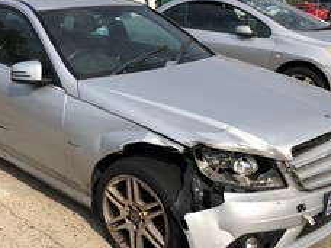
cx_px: 132
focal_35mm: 43
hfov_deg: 43.6
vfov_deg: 33.6
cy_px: 125
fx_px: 411
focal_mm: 4
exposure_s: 1/2825
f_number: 1.8
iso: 25
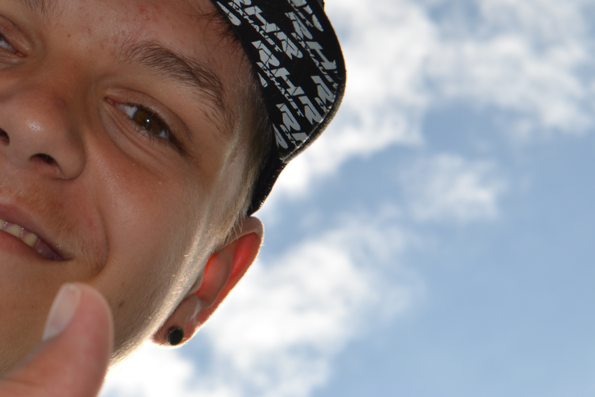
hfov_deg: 14.1
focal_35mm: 145
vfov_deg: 9.4
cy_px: 76
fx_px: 2394
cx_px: 210
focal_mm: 55
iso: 100
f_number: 11
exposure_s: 1/200
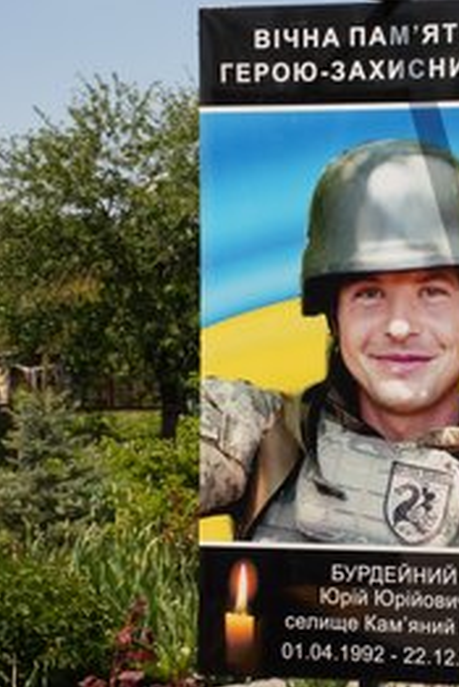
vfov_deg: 19.1
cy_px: 347
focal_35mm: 107
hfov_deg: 12.6
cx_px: 472
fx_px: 2044
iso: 800
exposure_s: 1/200
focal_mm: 70
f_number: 18
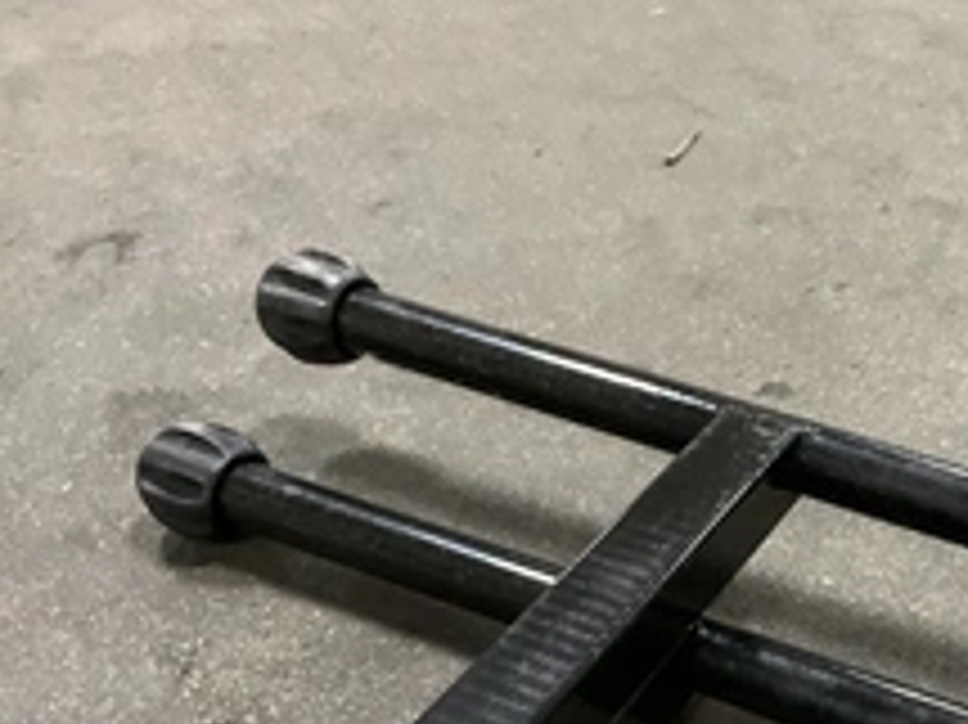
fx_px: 1509
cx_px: 770
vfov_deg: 26.5
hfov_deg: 34.5
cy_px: 589
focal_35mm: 54
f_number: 1.8
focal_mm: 3
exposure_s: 1/30
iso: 320
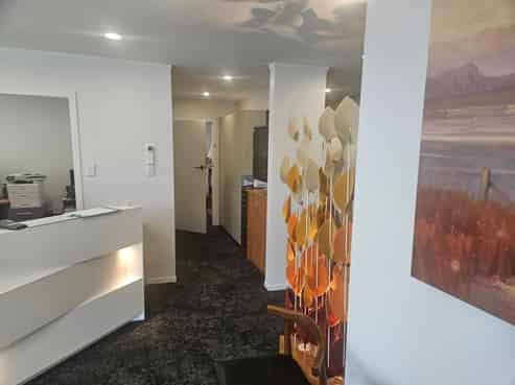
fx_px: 342
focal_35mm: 23
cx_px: 258
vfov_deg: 58.8
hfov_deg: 74.0
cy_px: 192
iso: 64
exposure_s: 1/100
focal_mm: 5.4
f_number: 1.8
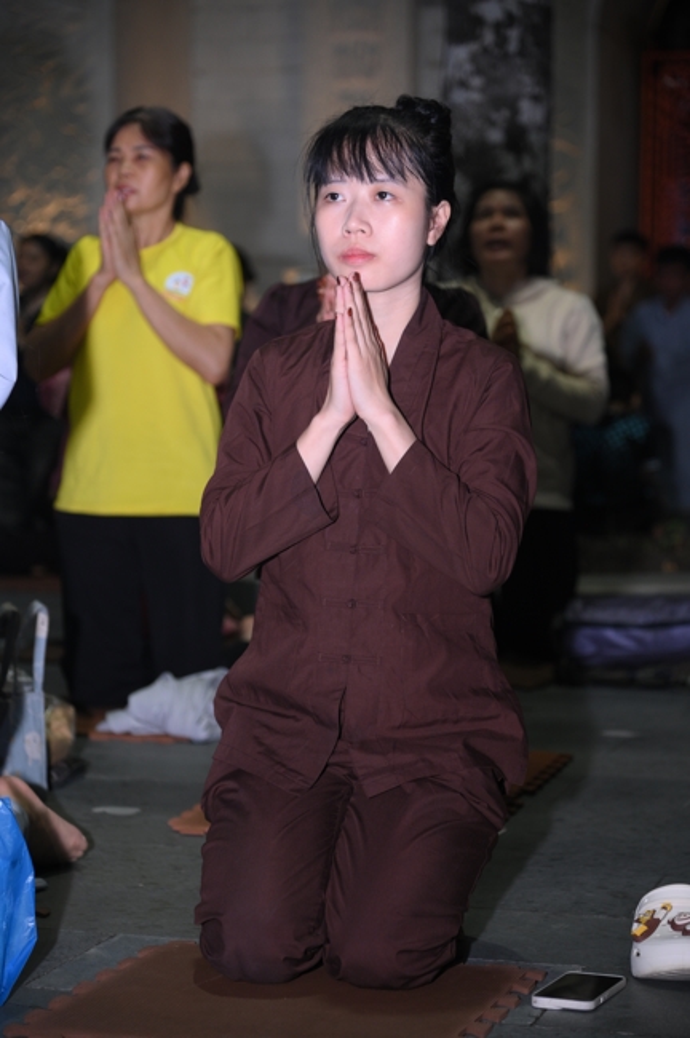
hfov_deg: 14.8
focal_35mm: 92
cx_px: 345
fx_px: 2650
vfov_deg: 22.2
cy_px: 519
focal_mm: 92
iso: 1000
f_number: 4
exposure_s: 1/60
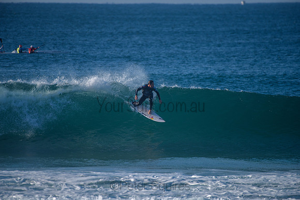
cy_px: 100
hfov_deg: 4.0
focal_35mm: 515
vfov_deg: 2.7
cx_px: 150
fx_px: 4291
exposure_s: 1/2000
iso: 200
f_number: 5.6
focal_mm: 500
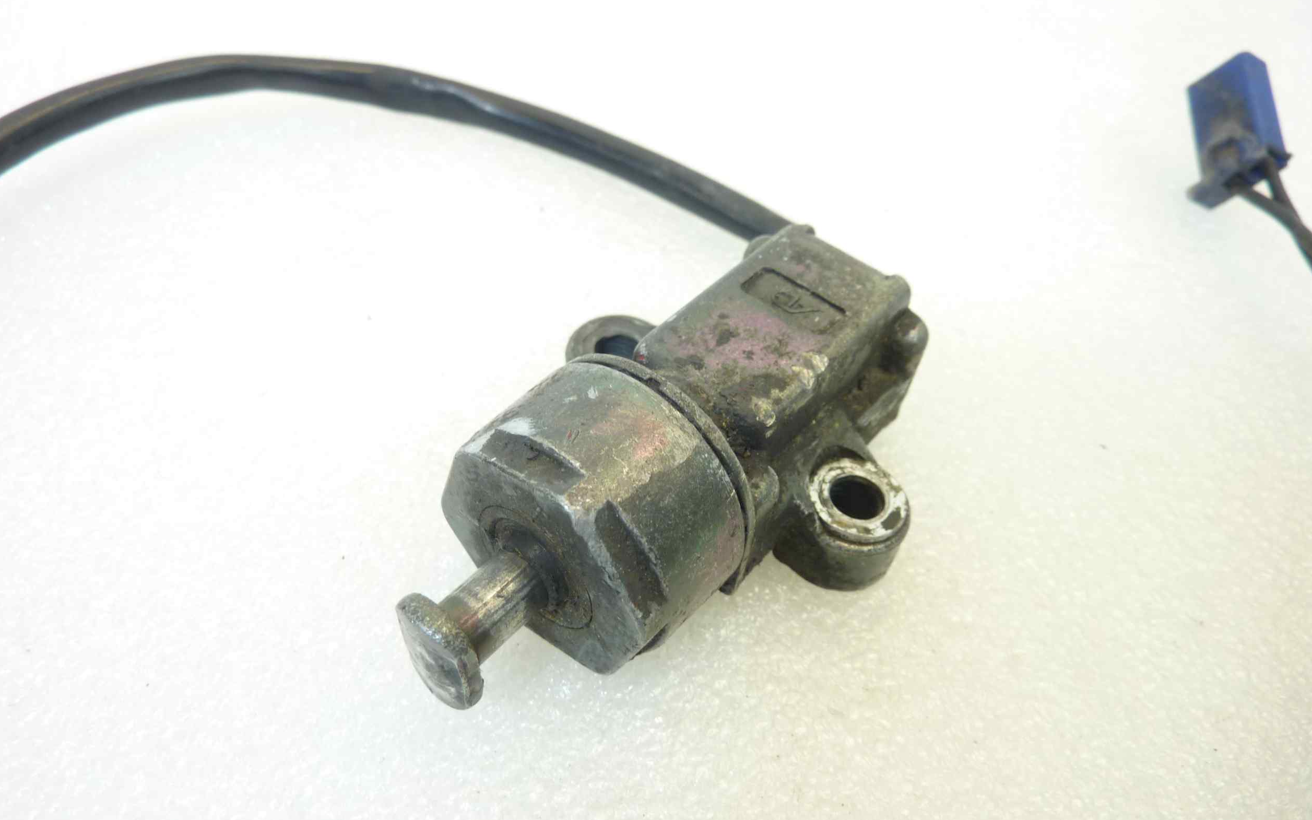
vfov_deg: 45.9
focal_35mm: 27
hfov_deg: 68.4
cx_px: 655
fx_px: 965
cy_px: 452
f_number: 3.3
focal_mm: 4.1
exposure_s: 1/15
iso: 80
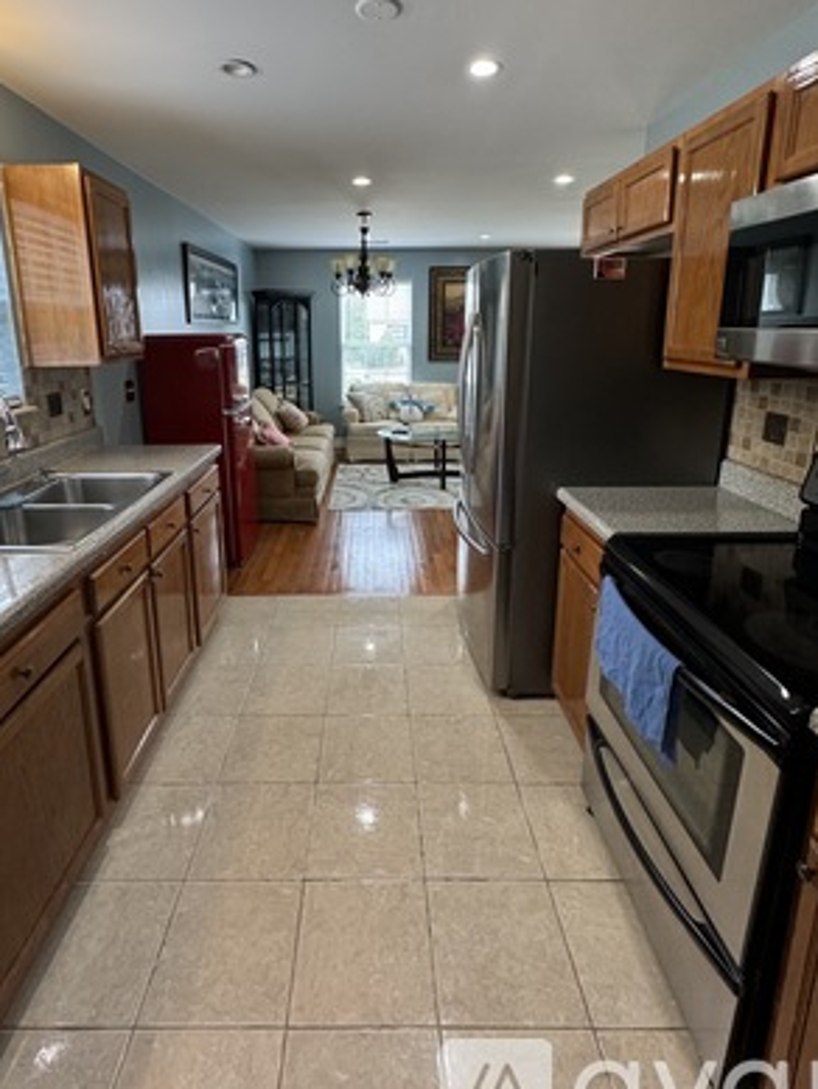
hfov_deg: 71.4
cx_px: 368
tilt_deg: -12.7
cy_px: 451
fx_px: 567
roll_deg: +1.0
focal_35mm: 18
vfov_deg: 86.9
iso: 250
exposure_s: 1/120
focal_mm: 2.22
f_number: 2.2
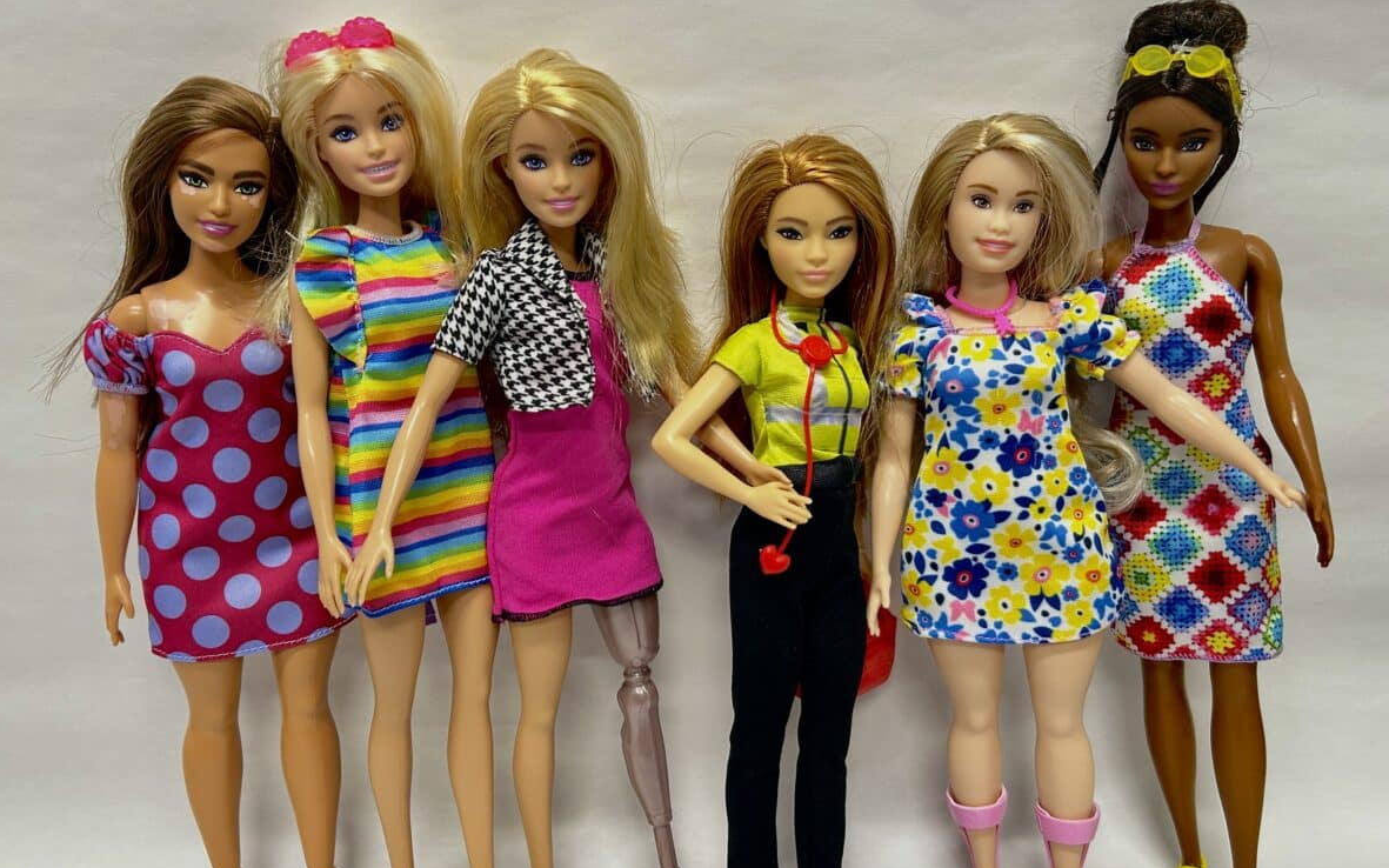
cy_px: 489
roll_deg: +2.5
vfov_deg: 44.4
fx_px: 1060
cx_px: 702
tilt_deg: -21.3
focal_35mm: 28
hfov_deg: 66.5
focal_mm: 5.7
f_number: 1.5
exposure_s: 1/49
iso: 100
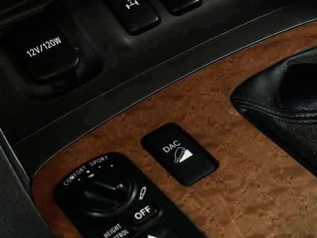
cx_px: 144
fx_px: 760
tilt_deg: -46.0
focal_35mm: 83
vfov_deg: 17.8
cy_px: 127
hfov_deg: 23.6
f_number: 1.78
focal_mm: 6.86
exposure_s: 1/25
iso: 500
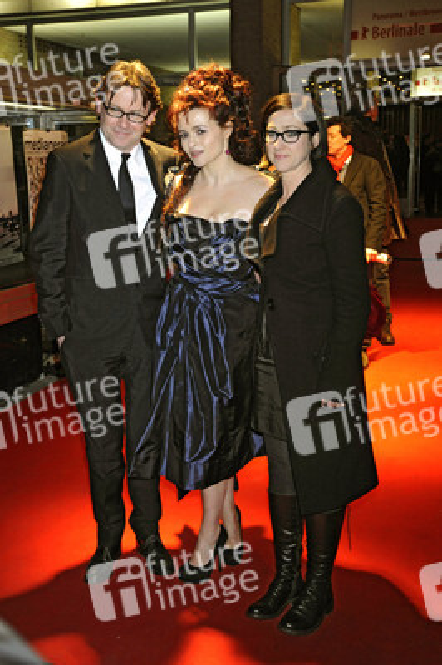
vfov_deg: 42.8
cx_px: 221
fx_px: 849
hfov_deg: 29.2
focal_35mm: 46
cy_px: 332
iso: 3200
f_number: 6.3
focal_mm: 46
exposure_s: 1/200
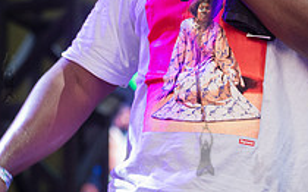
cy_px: -17
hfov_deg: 7.8
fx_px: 2248
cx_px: 160
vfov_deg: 4.9
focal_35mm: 268
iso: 1000
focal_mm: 86
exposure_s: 1/400
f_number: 4
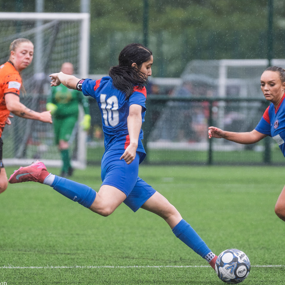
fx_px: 5468
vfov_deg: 3.0
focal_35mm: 587
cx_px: 142
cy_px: 106
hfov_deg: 3.0
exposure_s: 1/1000
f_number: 5.3
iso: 900
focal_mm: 300
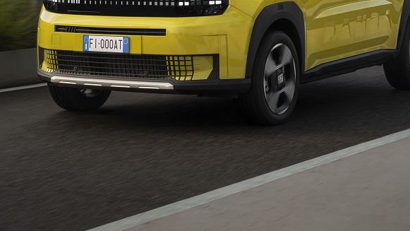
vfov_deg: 10.0
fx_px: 1305
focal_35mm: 120
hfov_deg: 17.8
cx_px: 174
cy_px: -28
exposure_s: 1/60
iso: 100
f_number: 14
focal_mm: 52
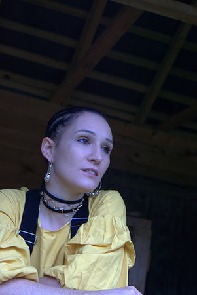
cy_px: 148
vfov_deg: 27.0
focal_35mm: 75
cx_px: 98
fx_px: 614
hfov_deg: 18.2
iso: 100
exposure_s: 1/80
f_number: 6.3
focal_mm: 50
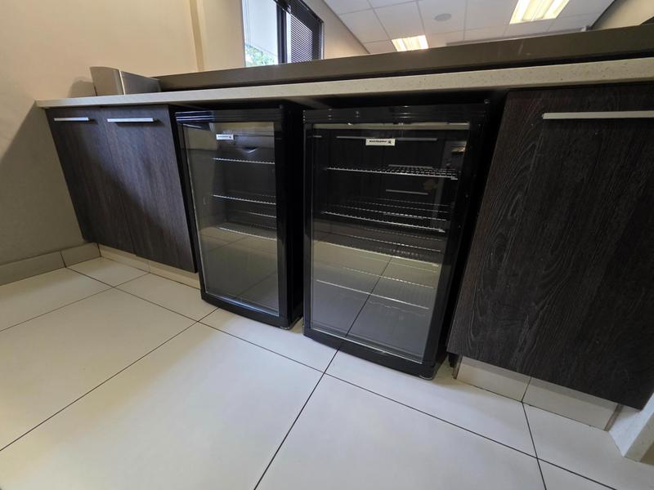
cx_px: 327
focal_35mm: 13
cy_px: 245
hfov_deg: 106.2
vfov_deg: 89.9
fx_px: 246
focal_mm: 2.2
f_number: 1.9
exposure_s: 1/50
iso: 640
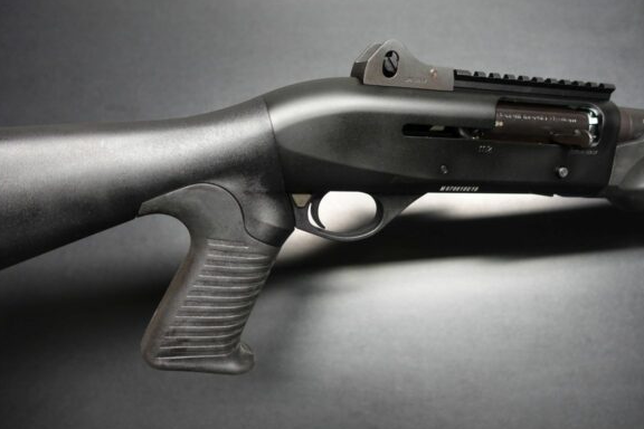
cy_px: 219
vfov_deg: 51.3
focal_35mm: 25
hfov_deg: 71.5
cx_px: 325
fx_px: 447
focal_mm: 8.8
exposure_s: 1/30
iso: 250
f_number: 1.8
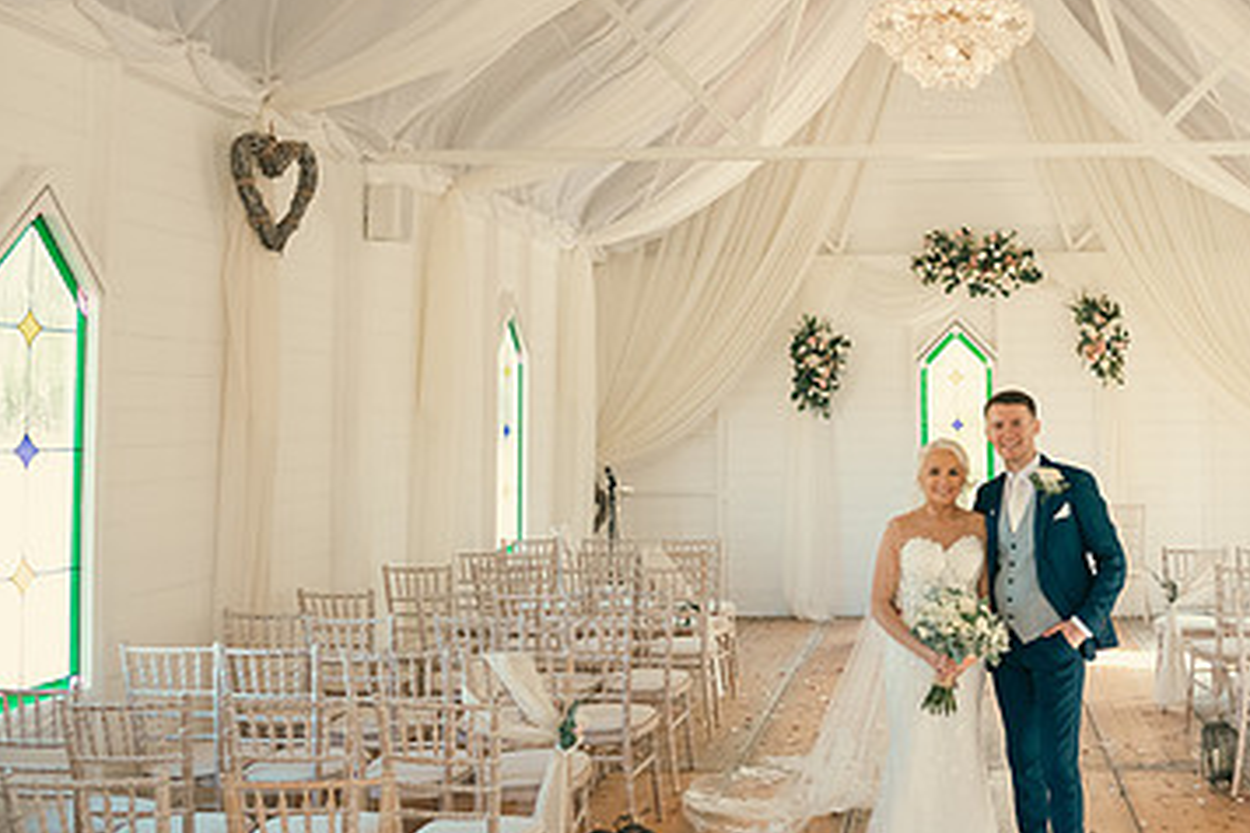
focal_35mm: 39
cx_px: 921
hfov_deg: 47.9
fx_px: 1354
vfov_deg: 34.0
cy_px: 313
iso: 400
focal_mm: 24
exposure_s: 1/200
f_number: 3.5
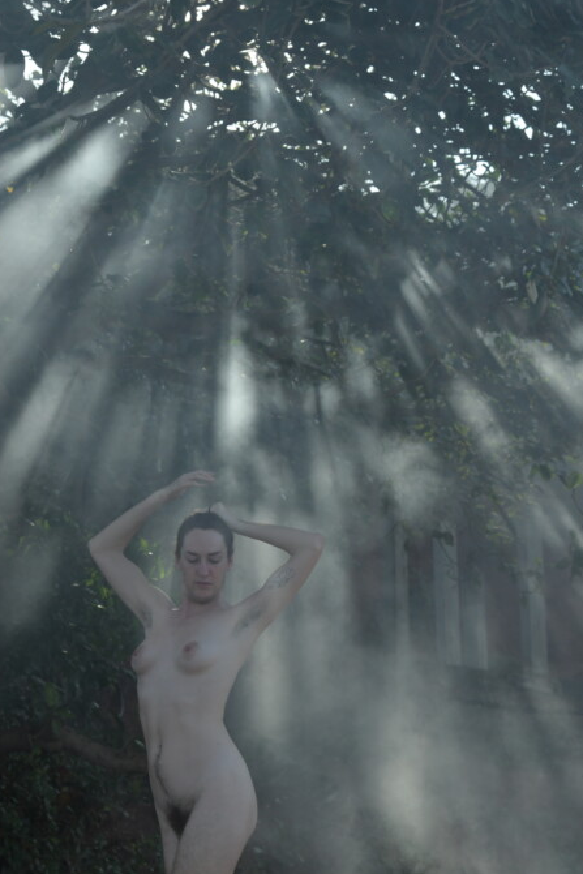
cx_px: 203
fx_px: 2039
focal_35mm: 84
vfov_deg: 24.2
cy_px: 494
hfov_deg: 16.2
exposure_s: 1/500
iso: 800
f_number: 6.3
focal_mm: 55
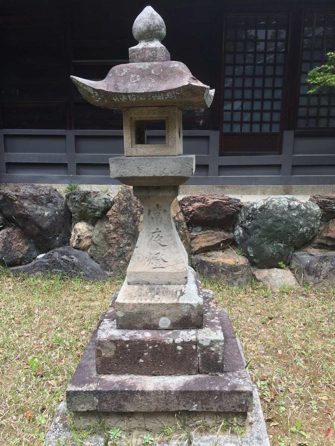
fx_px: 374
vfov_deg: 61.7
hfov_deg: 48.2
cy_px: 223
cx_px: 168
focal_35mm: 29
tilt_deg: -10.8
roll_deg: +1.1
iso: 32
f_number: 2.2
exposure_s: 1/331
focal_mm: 4.15
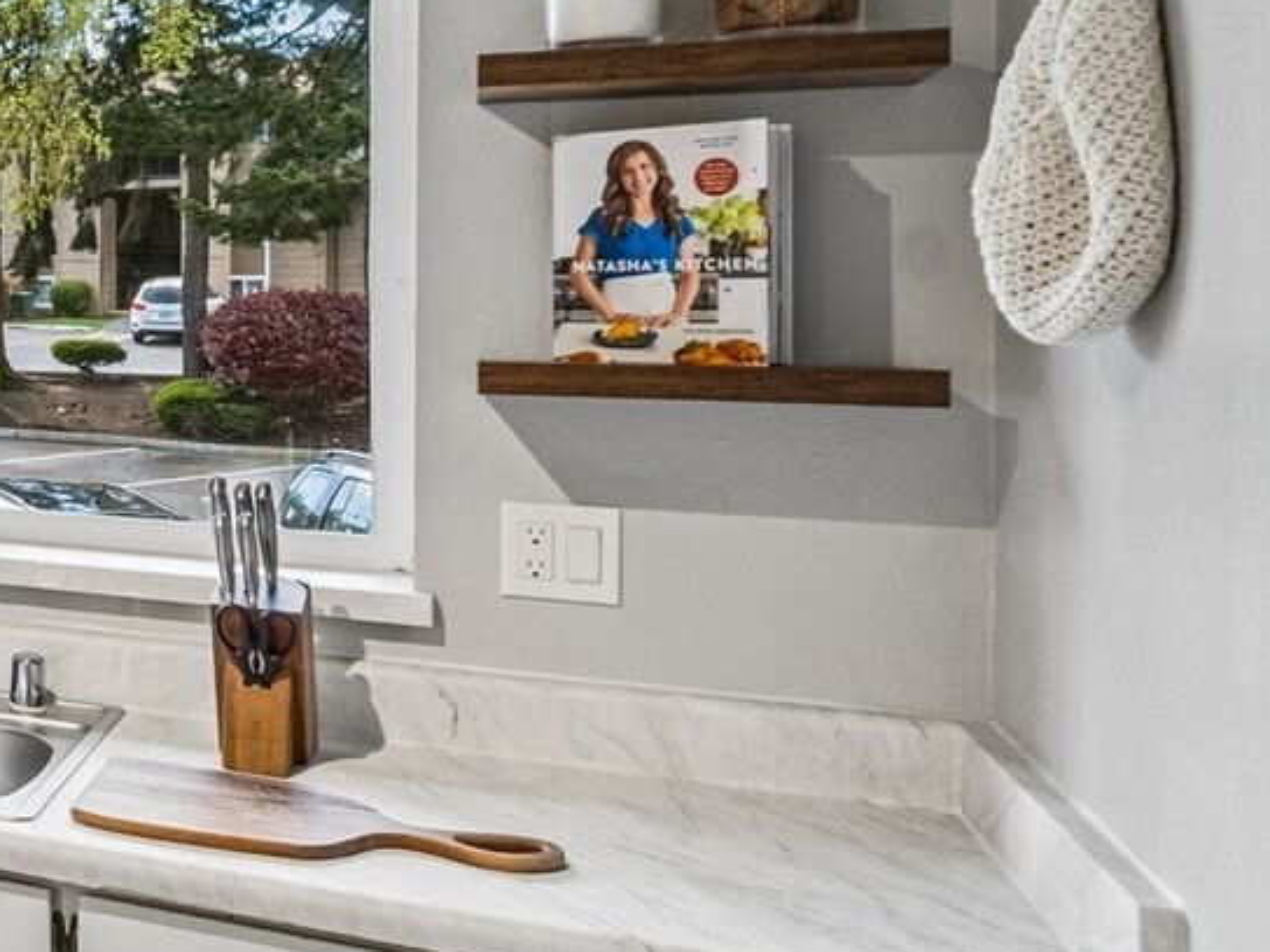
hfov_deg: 28.5
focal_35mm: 45
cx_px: -606
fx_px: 1651
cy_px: 323
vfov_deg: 31.9
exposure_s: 1/6
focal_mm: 10
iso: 250
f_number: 9
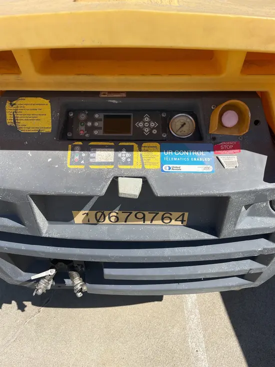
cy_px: 184
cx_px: 138
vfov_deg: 67.3
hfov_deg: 53.1
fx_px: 275
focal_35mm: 26
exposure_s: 1/5051
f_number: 1.6
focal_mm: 4.2
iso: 50
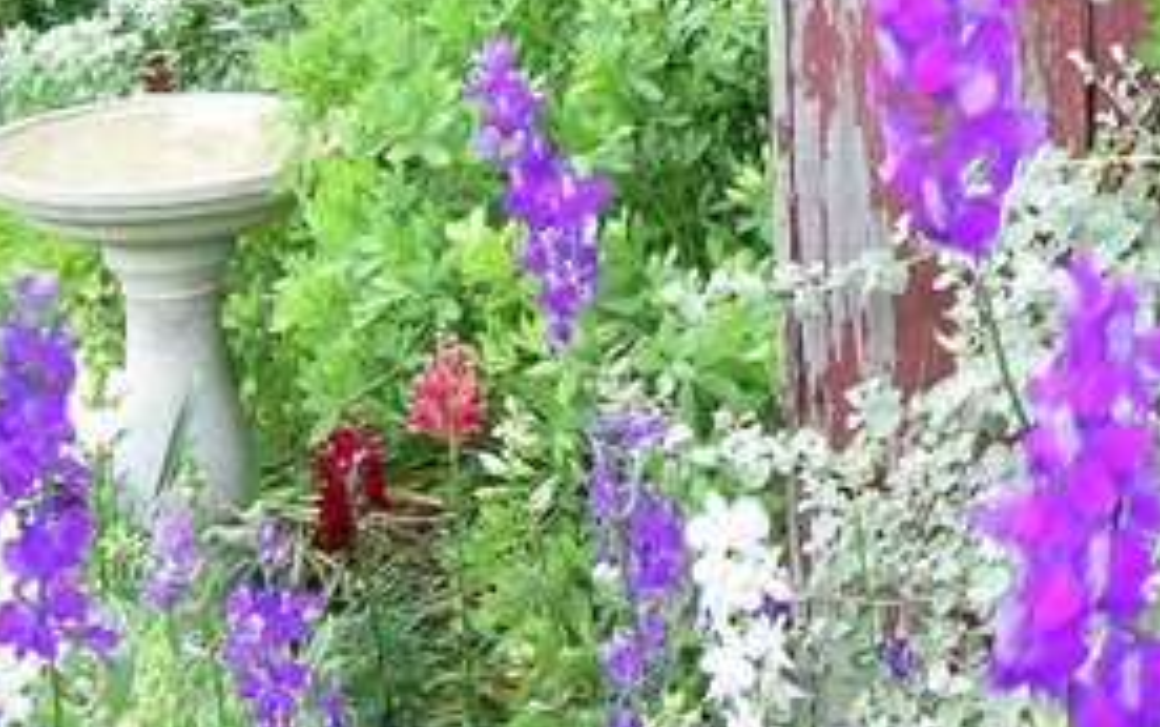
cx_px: 1118
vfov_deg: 14.0
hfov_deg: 23.2
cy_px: -445
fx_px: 2721
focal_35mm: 86
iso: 50
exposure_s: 1/74.9
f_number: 3.5
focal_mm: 5.8
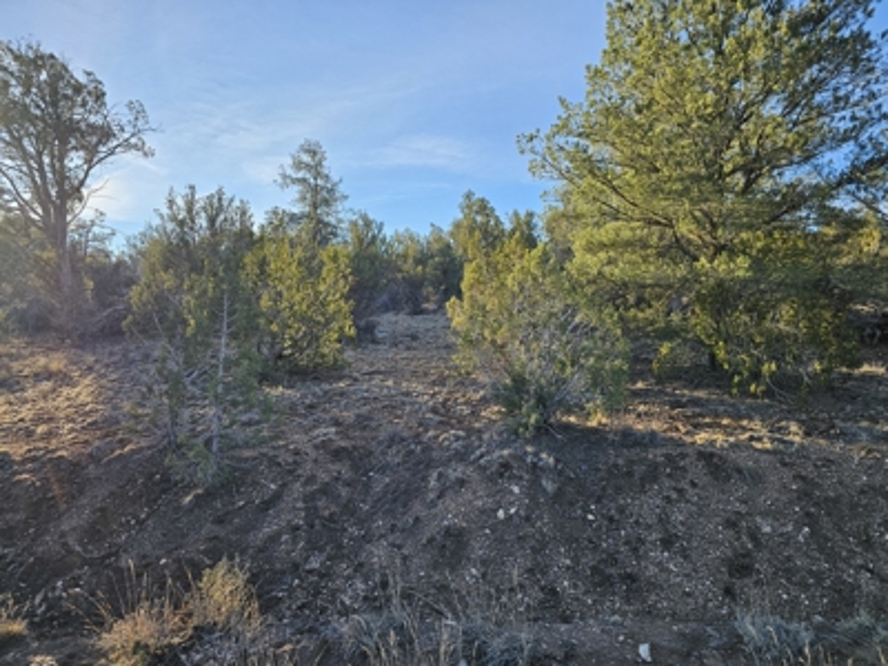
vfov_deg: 58.9
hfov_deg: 73.9
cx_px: 444
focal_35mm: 23
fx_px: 590
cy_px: 333
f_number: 1.7
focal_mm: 6.3
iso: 20
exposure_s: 1/398
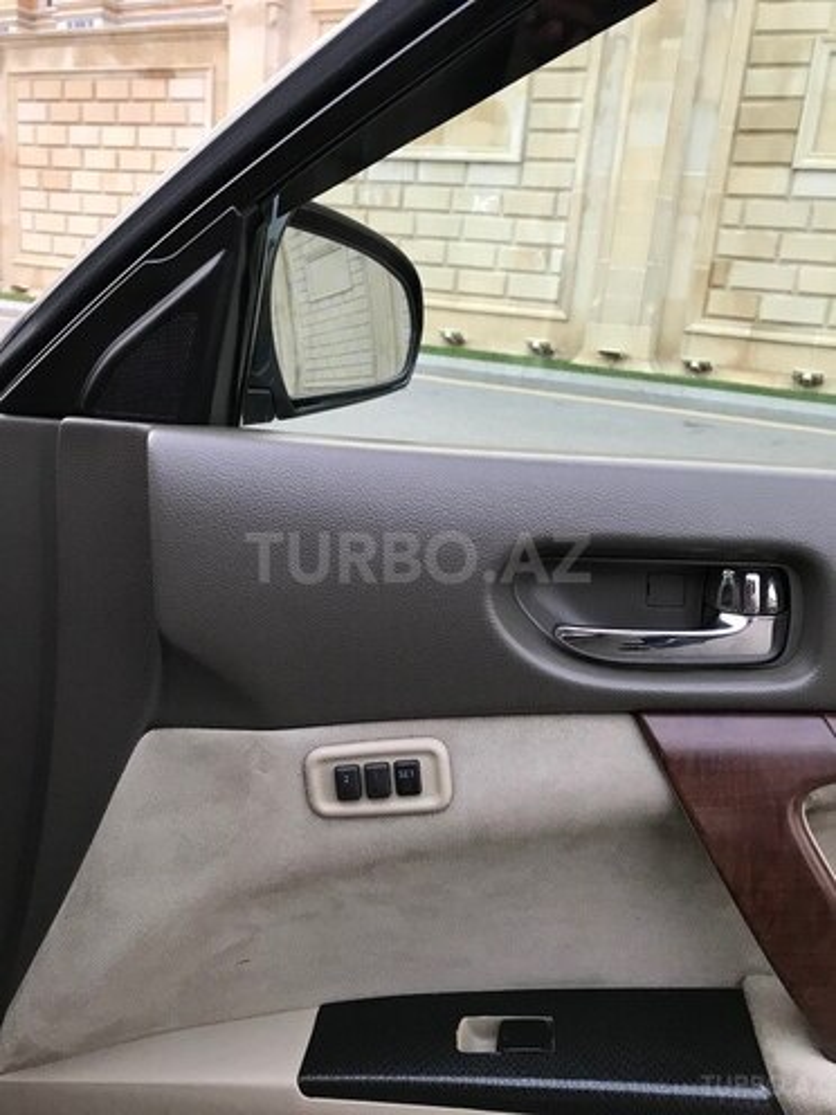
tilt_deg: -15.6
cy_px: 558
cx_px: 418
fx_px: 902
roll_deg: -6.0
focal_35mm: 28
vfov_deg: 63.4
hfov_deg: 49.7
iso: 40
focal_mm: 3.99
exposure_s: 1/17
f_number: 1.8
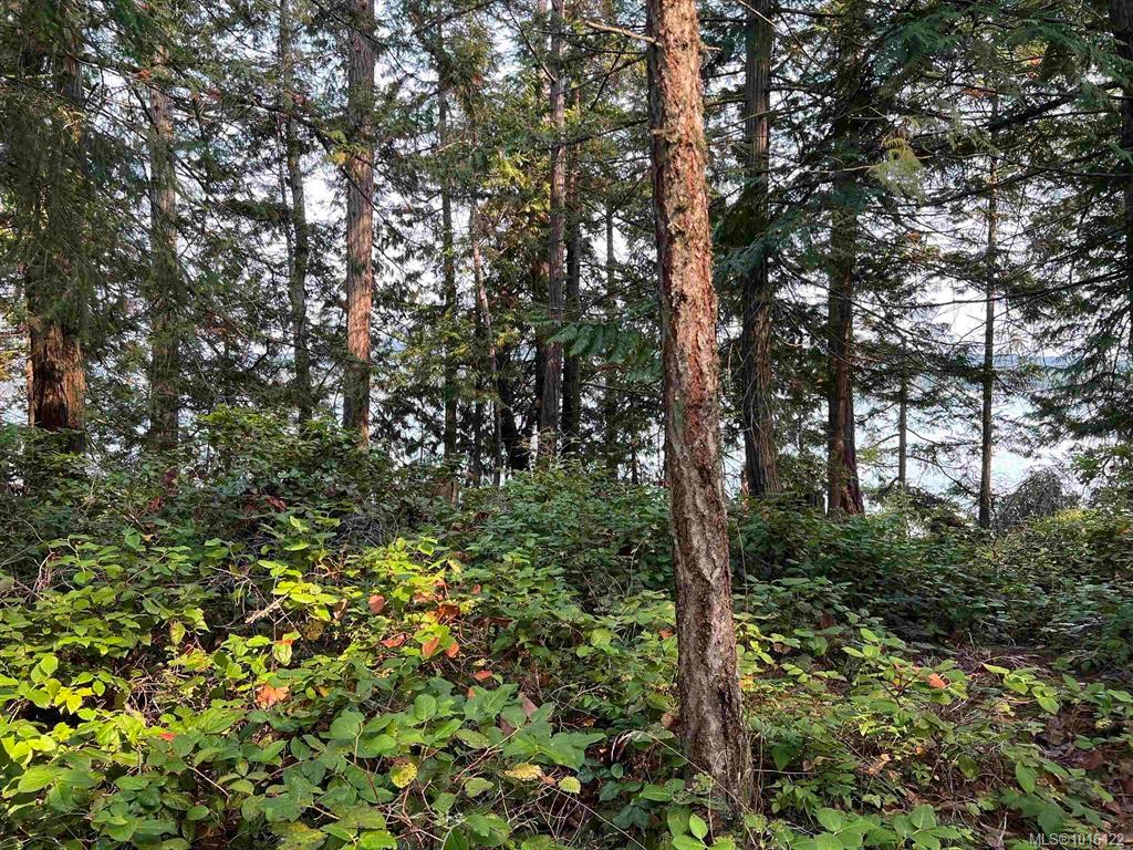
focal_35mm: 26
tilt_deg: -2.5
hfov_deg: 67.3
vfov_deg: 53.1
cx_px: 566
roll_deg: -0.3
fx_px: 851
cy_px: 425
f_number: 1.5
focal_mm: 5.7
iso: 40
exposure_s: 1/256
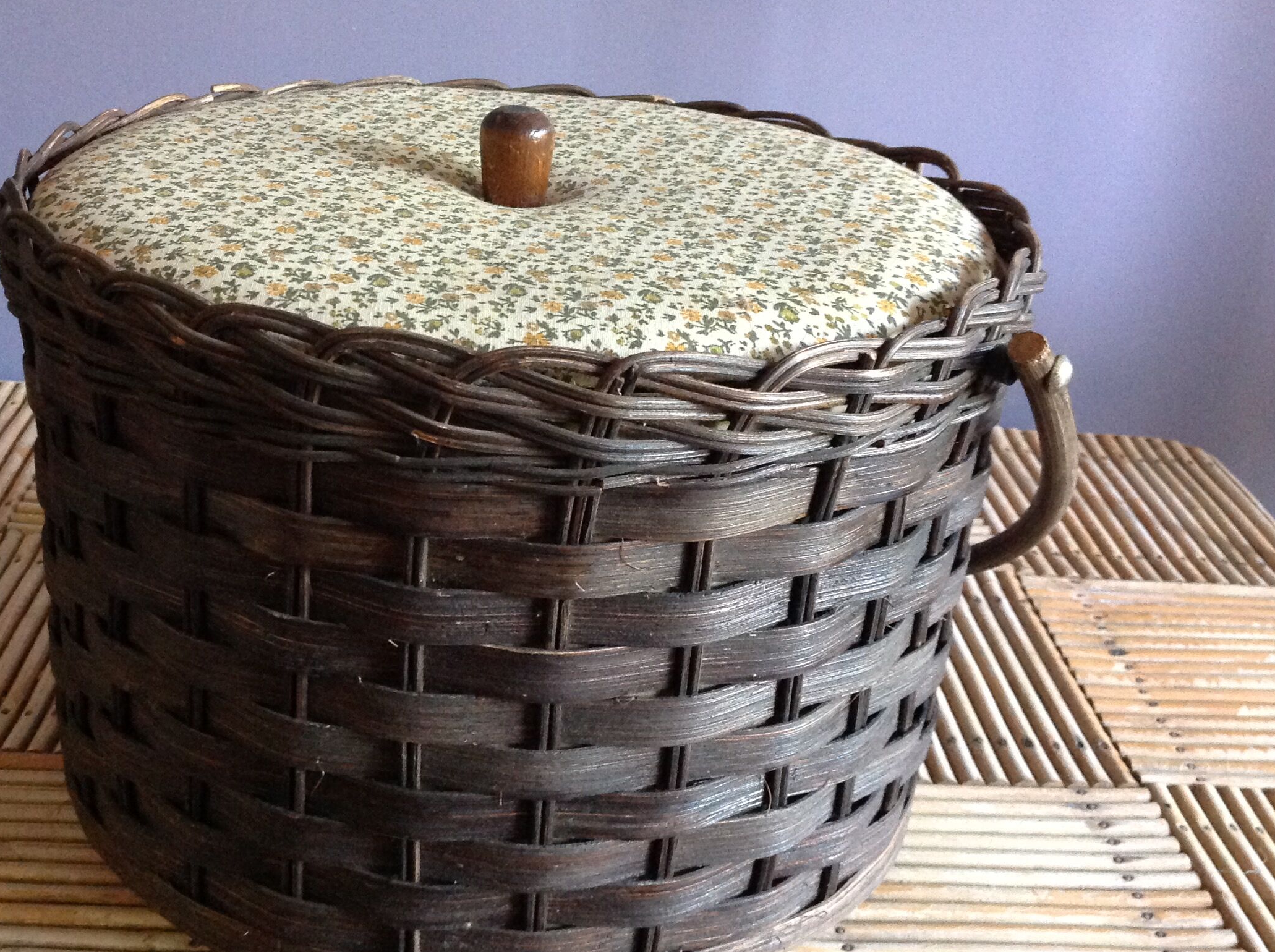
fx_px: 1618
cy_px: 457
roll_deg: -3.5
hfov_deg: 42.9
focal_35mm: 44
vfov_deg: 32.8
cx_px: 551
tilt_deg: -24.2
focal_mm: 4.28
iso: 400
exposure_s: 1/15
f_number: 2.4
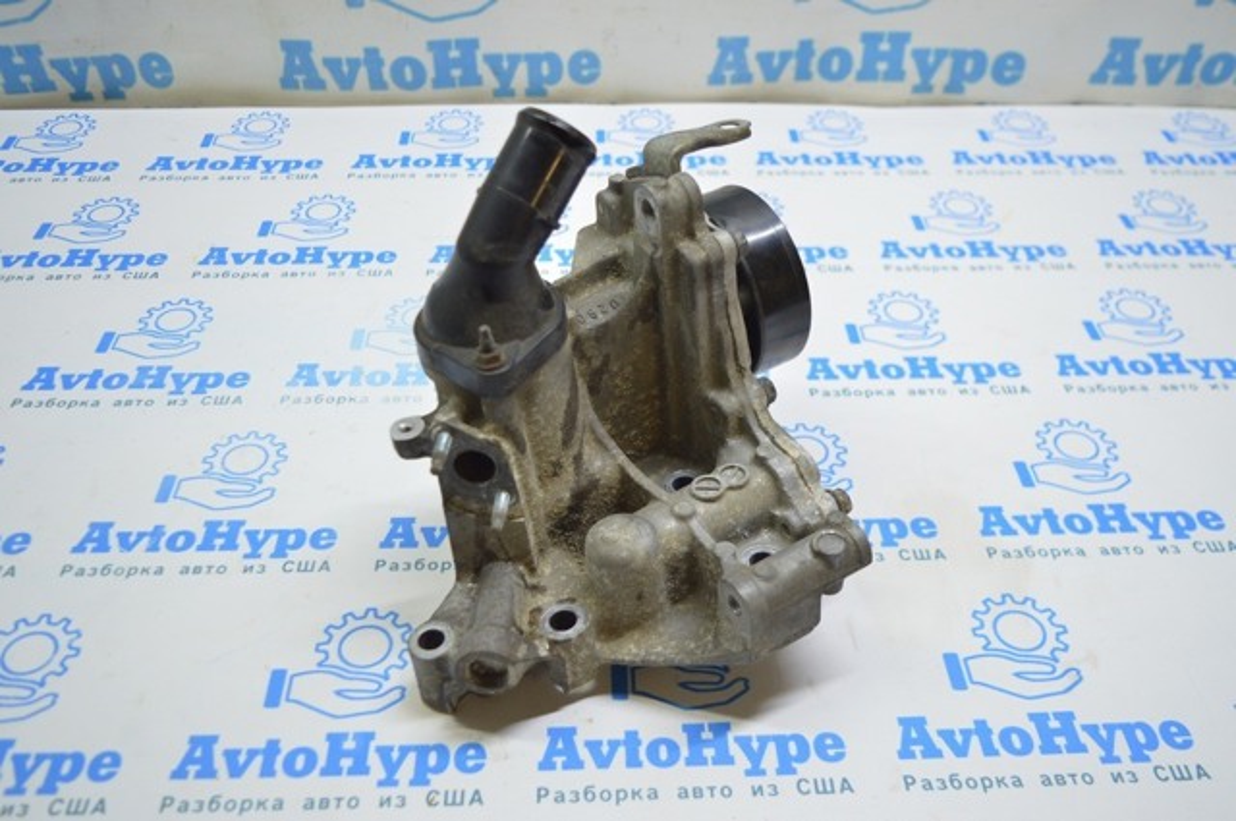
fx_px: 1132
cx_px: 618
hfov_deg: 57.3
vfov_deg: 39.9
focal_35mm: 33
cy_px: 410
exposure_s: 1/50
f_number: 3.8
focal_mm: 22
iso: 400
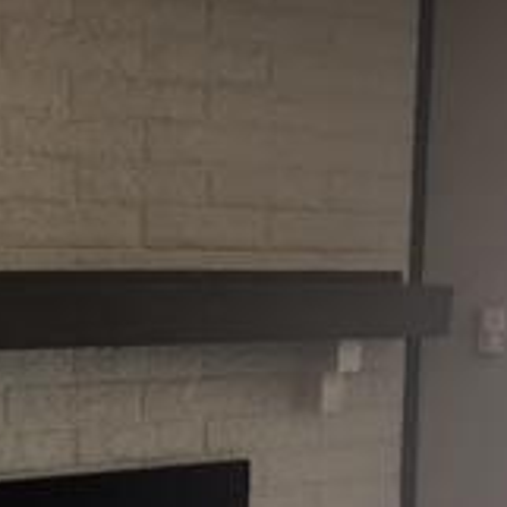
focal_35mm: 102
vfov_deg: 16.6
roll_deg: -0.5
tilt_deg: -7.4
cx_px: 101
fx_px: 1690
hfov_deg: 16.9
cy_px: 548
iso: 40
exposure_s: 1/30
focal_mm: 4.15
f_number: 2.2
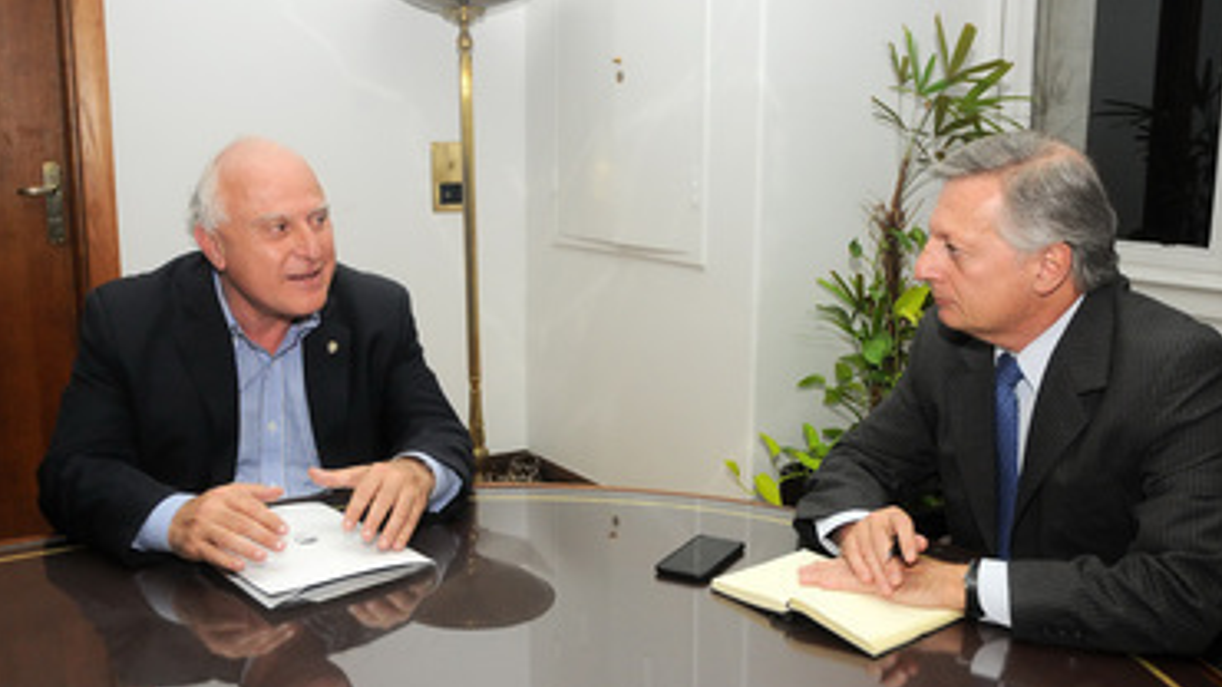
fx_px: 1199
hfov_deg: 54.0
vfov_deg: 32.0
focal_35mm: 37
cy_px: 352
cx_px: 641
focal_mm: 22
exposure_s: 1/125
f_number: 5.6
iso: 800
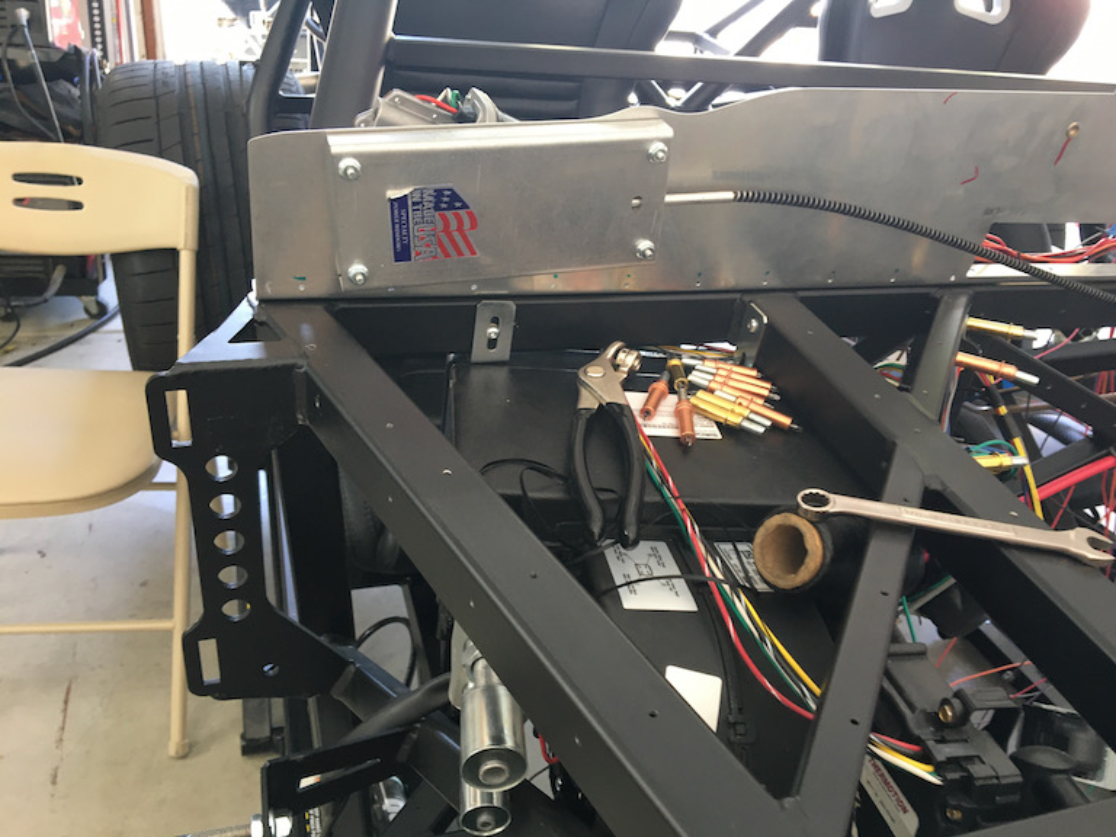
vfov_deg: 48.2
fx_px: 935
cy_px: 418
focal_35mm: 29
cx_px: 558
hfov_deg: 61.7
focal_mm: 4.15
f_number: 2.2
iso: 80
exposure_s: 1/30
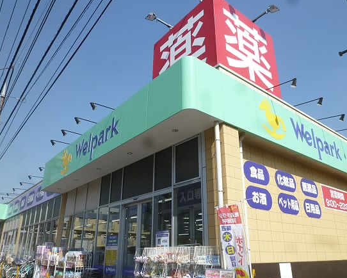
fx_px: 277
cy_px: 143
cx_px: 171
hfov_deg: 64.0
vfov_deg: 53.2
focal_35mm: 27
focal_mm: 4.5
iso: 100
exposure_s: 1/400
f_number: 5.6
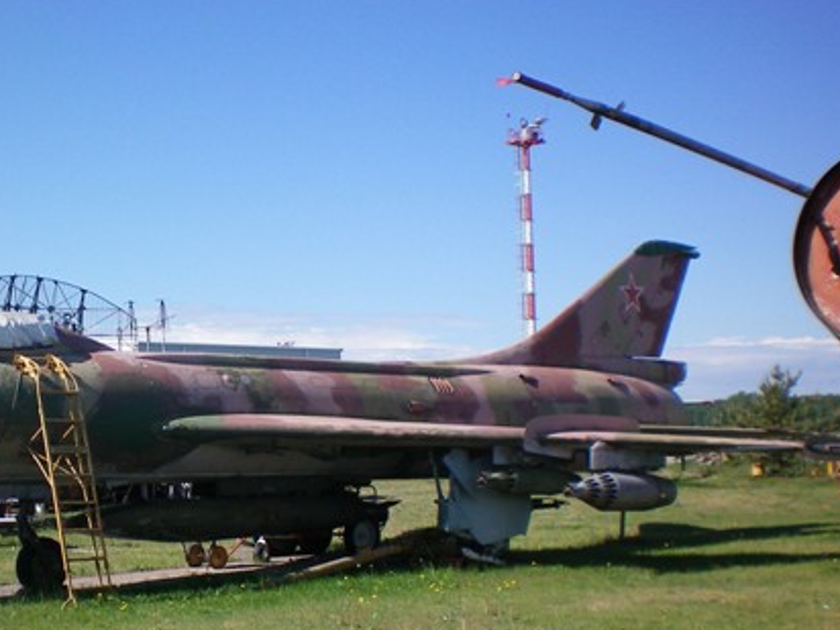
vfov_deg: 24.6
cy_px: 463
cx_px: 232
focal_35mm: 59
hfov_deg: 32.2
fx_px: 1432
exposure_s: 1/500
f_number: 4.6
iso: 64
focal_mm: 6.3
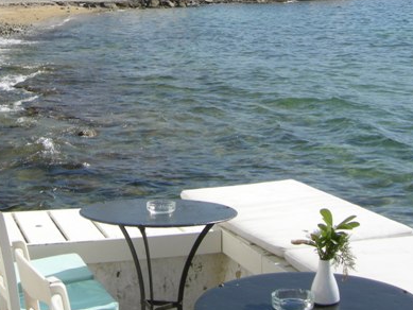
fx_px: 967
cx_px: 162
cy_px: -25
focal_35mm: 81
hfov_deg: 24.1
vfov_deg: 17.6
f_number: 6.1
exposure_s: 1/272
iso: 64
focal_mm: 7.5
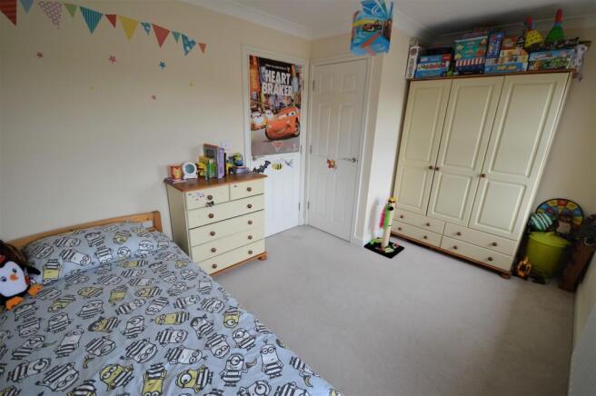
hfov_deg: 100.4
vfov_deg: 77.2
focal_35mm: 15
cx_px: 298
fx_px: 248
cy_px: 198
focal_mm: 10
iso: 400
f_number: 4
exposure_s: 1/40
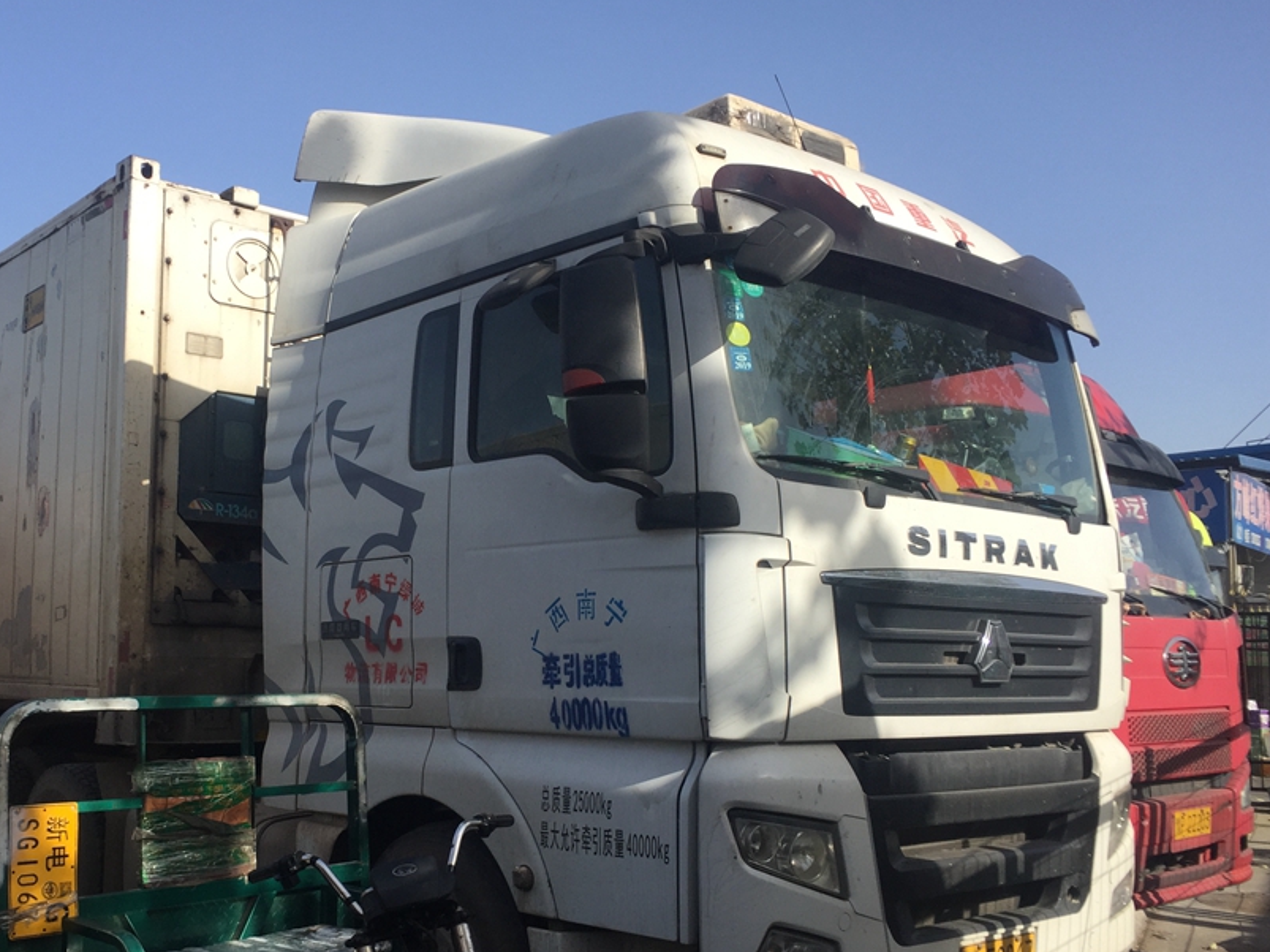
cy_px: 565
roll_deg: +1.2
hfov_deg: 49.6
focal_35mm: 37
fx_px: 1357
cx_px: 463
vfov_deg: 38.5
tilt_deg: +8.3
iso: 32
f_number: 2.2
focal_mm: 4.15
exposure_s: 1/1412
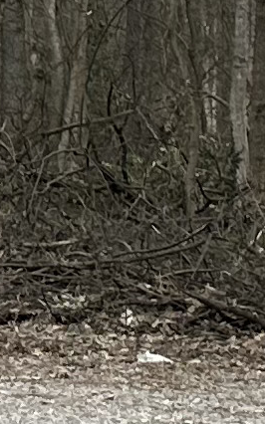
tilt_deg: -5.7
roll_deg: -0.9
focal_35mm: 241
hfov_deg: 4.7
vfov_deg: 8.7
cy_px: 394
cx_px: -985
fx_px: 2787
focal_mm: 6.86
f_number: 1.78
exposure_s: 1/2469
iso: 80
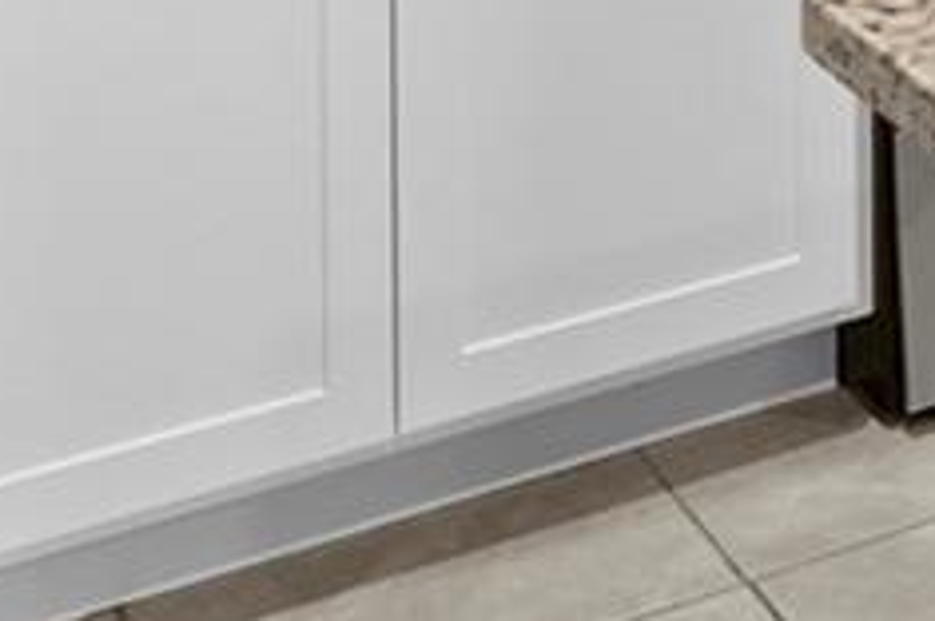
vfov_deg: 10.2
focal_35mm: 109
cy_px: -1043
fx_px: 2827
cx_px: 1277
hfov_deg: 17.4
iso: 400
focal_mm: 16
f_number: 11
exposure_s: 1/1.25
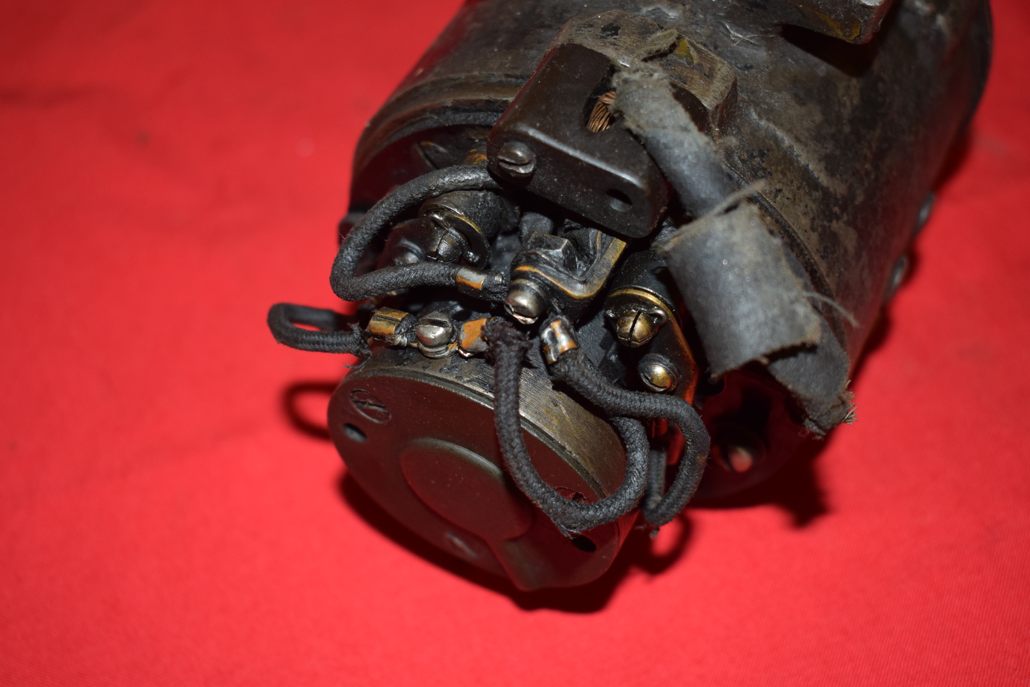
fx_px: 1502
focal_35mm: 52
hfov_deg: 37.8
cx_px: 515
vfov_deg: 25.8
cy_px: 344
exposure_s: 1/160
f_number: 5
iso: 640
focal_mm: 35
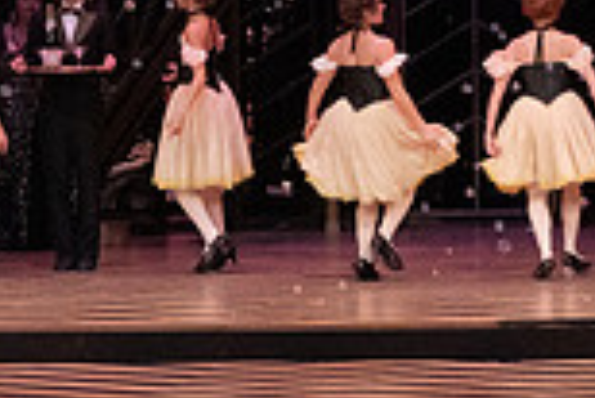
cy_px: -222
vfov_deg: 5.2
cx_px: 158
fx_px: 4367
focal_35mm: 264
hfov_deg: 7.8
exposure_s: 1/400
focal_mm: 70
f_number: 16
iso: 12800
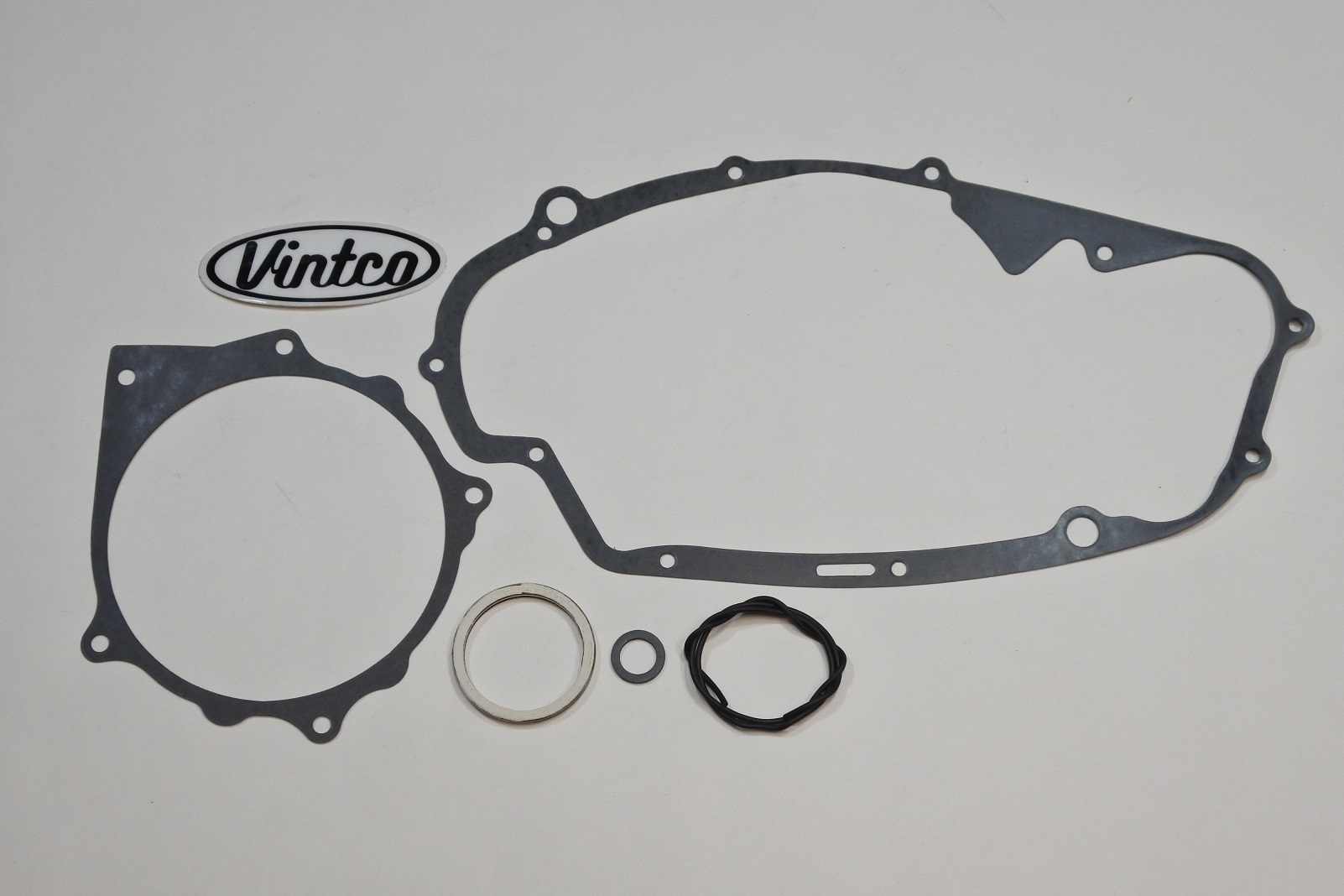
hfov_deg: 40.3
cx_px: 672
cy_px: 448
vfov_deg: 27.5
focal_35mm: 49
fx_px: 1829
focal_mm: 18.4
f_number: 4.5
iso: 560
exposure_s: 1/125
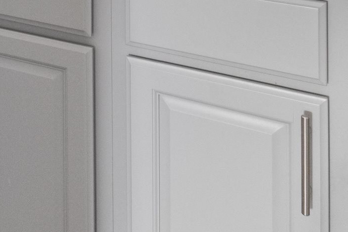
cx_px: -131
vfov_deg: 15.8
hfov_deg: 24.3
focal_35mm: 70
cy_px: -214
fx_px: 677
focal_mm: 11
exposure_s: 1/2
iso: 100
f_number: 4.8
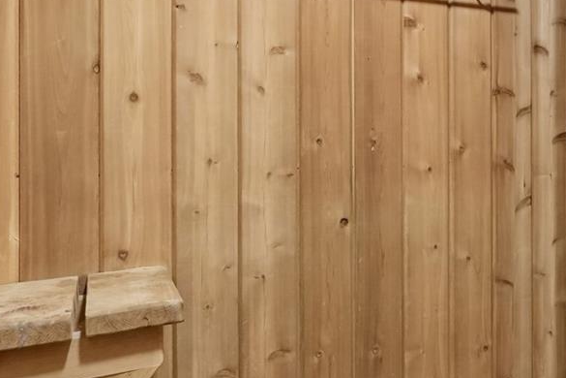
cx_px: 534
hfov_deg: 42.5
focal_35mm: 41
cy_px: 138
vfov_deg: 32.5
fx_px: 645
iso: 800
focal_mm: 10
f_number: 8
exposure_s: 1/4
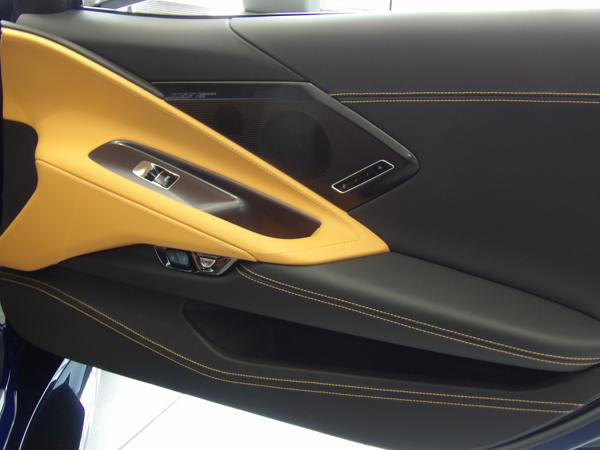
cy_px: 225
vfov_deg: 27.5
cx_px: 300
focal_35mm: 53
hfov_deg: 36.2
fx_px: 919
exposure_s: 1/33
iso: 200
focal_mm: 9.5
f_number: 3.9
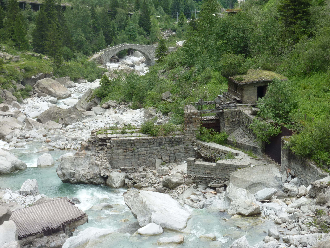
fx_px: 791
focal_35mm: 83
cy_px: 124
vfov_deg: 17.8
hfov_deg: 23.6
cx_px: 165
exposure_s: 1/125
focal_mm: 13.7
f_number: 4.2
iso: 80
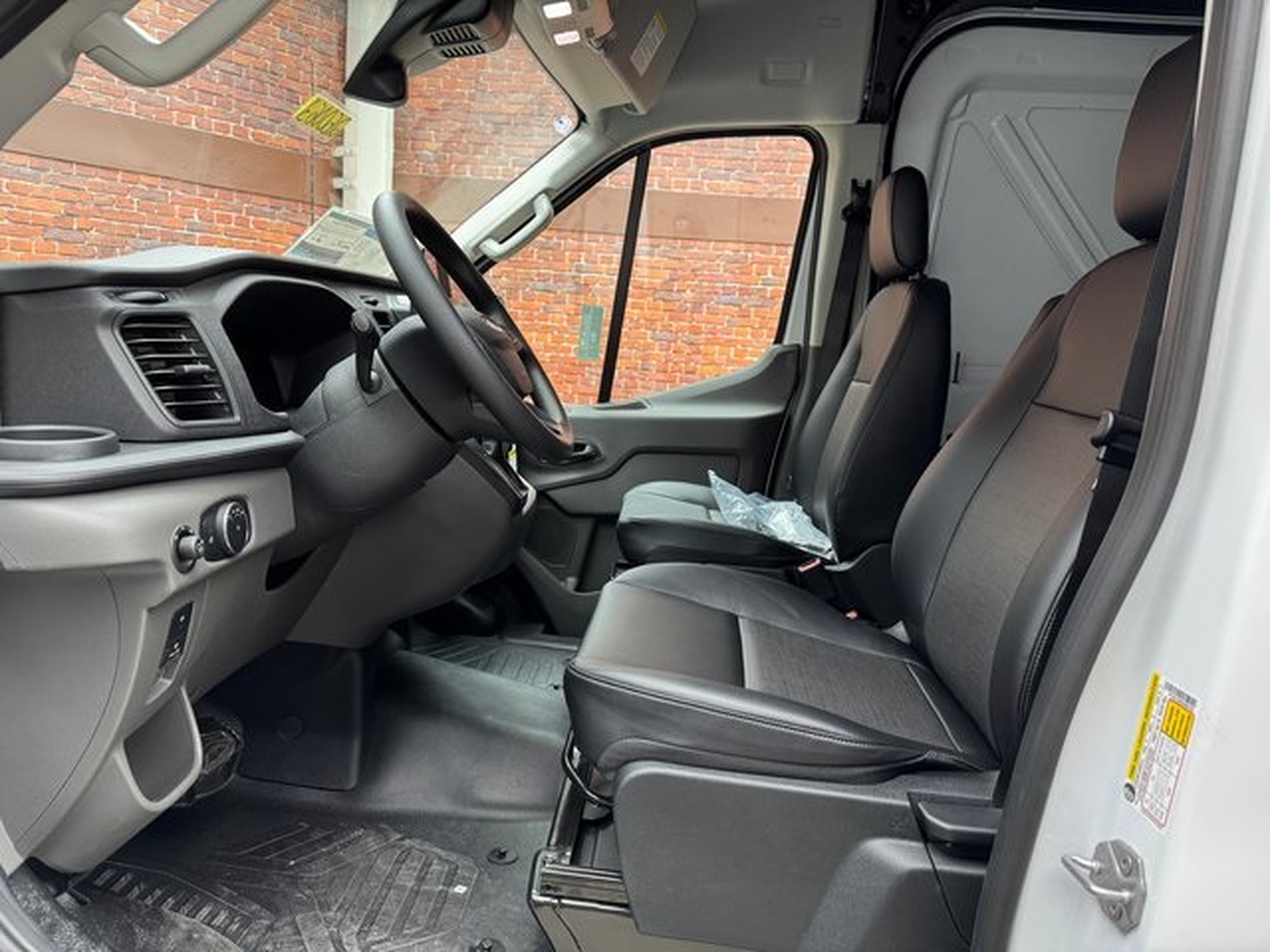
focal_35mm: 24
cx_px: 635
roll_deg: -4.2
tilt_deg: -9.0
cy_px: 476
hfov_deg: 71.6
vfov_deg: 56.8
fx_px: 881
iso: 200
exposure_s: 1/60
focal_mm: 6.76
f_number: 1.78
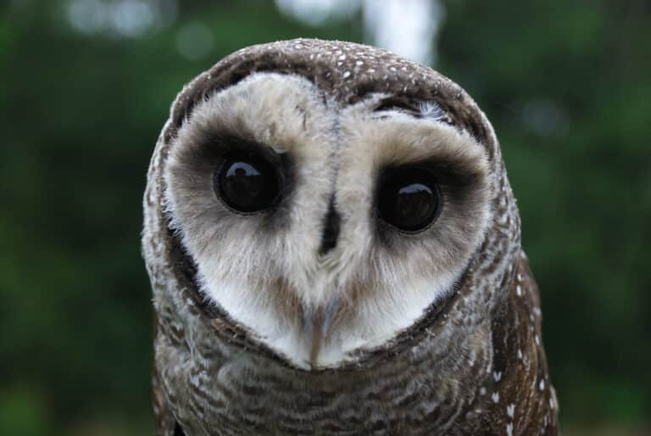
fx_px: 1684
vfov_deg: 14.7
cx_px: 326
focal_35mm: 93
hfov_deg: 21.9
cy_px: 218
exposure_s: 1/50
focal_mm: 62
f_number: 5
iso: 400
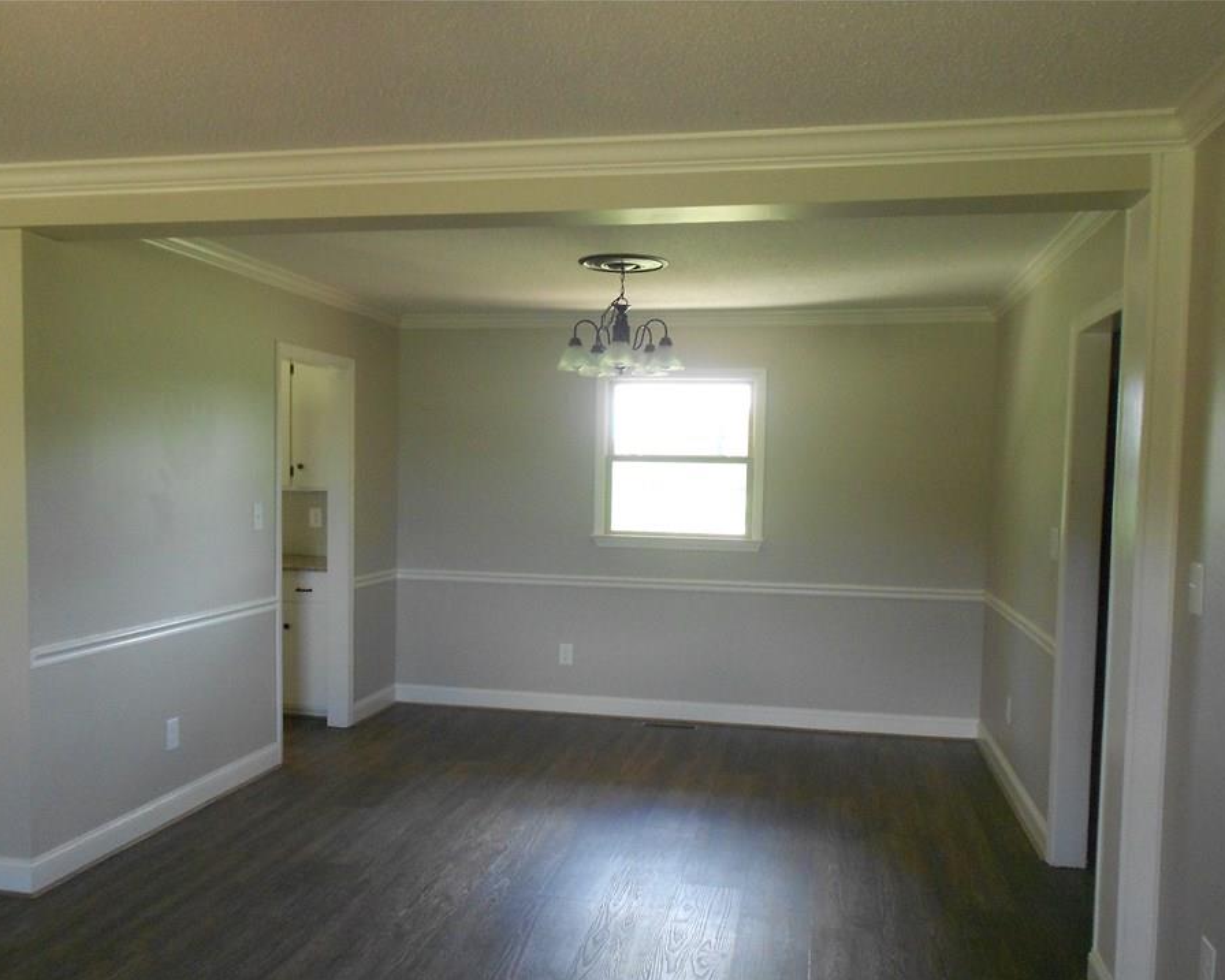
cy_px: 523
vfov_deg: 49.9
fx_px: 1052
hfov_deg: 60.4
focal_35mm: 29
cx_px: 577
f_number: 3.2
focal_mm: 4.6
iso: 320
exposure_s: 1/30
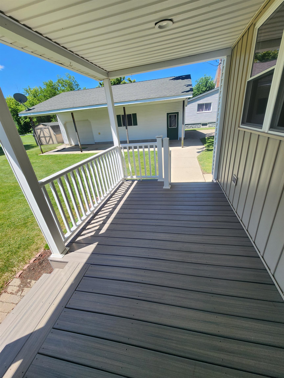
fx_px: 142
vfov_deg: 106.2
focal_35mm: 13
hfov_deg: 89.9
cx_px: 142
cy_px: 189
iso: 50
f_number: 2.2
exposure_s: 1/917
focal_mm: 2.2
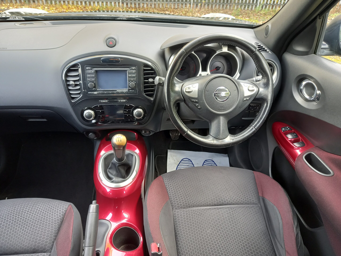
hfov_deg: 69.4
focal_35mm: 25
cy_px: 128
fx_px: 246
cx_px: 170
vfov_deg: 54.9
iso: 200
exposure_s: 1/50
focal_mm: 4.6
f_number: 2
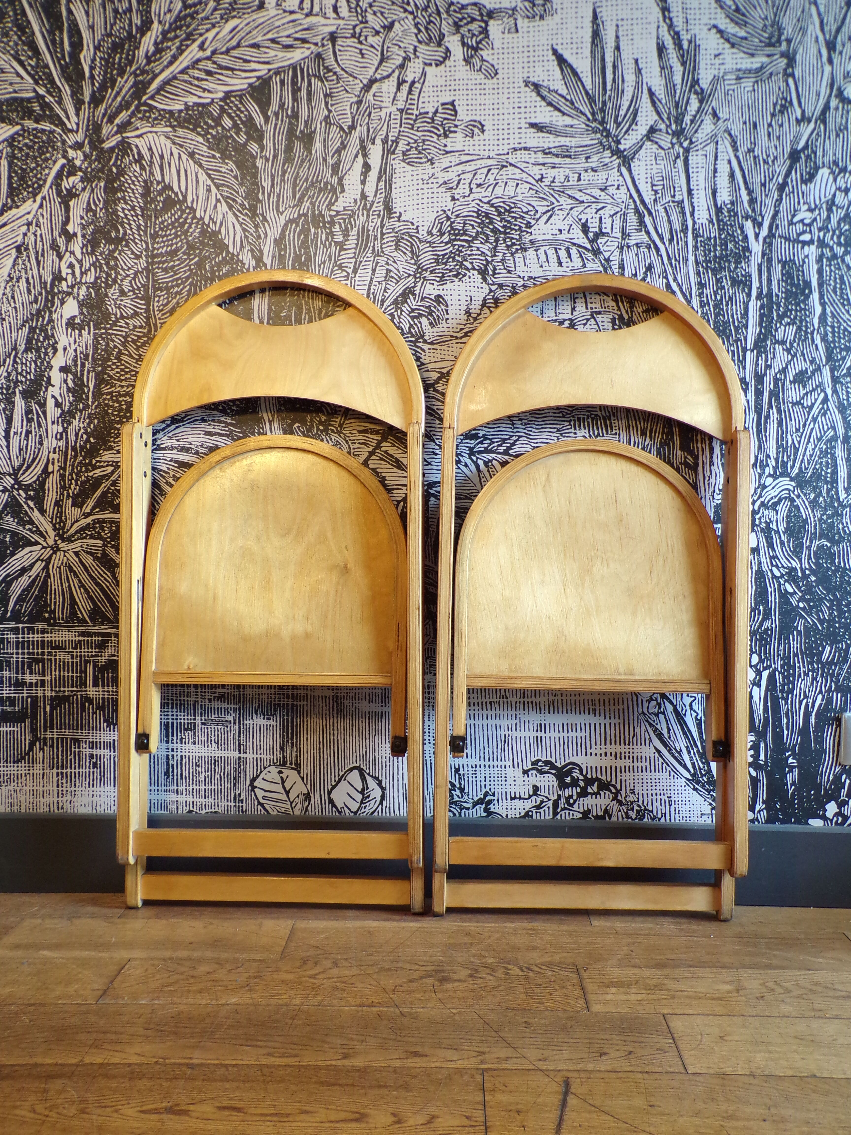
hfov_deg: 49.7
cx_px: 426
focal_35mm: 28
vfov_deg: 63.4
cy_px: 568
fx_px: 918
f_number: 3.1
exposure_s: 1/20
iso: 200
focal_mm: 5
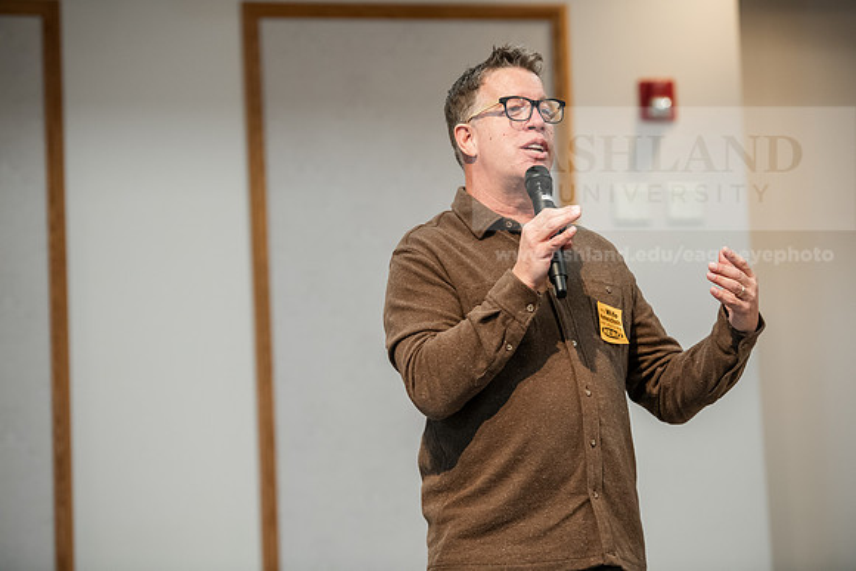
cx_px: 428
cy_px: 286
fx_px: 3211
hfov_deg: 15.2
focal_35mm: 135
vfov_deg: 10.2
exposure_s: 1/200
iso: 1600
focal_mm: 135
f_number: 3.2
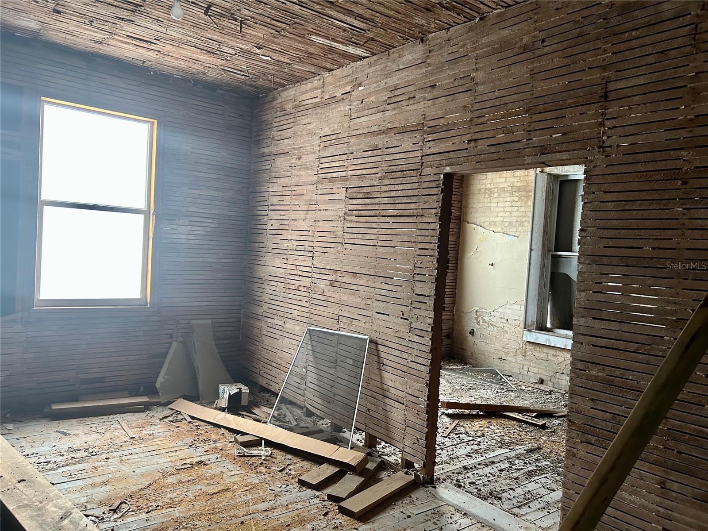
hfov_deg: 67.3
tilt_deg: -2.1
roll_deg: -3.4
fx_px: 532
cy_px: 266
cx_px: 354
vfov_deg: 53.1
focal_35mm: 26
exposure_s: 1/42
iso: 400
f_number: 1.5
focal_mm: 5.7
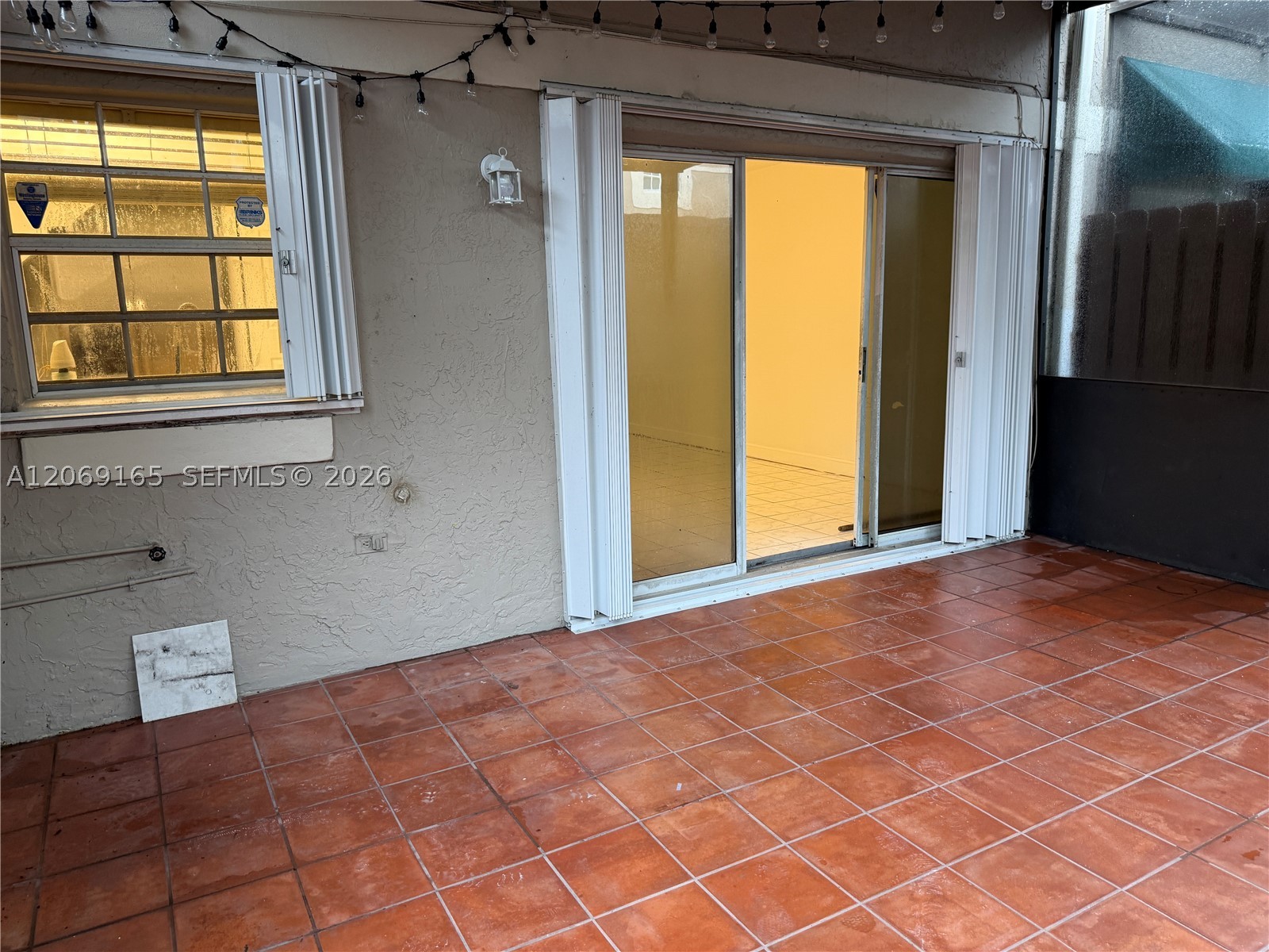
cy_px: 476
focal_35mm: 24
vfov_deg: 56.8
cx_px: 634
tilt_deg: -9.6
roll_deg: +1.2
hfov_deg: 71.6
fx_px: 880
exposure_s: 1/60
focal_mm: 6.76
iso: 160
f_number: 1.78
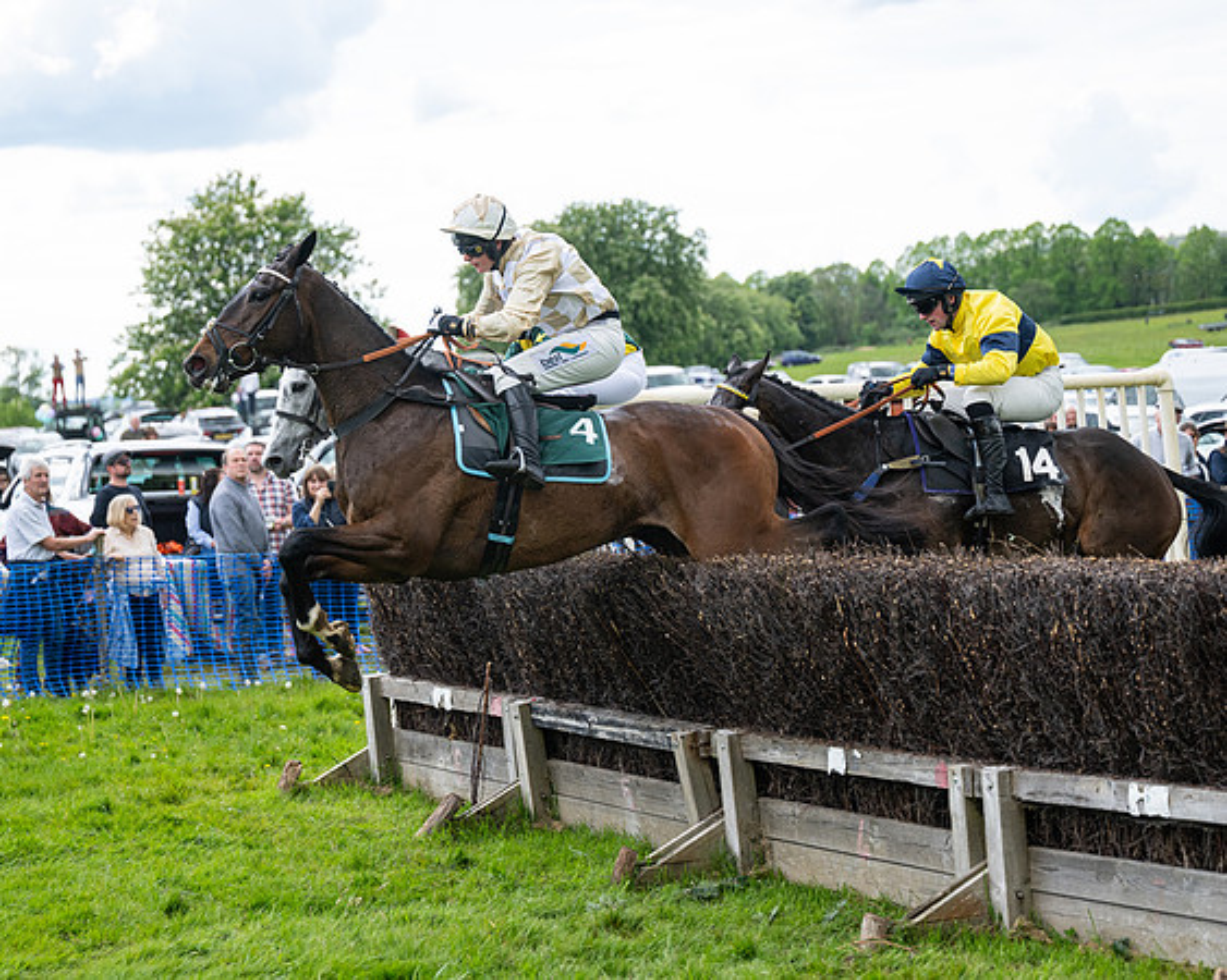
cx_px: 629
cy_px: 502
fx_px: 3116
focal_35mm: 86
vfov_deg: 17.9
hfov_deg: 22.3
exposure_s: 1/2500
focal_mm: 70
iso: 400
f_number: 2.8
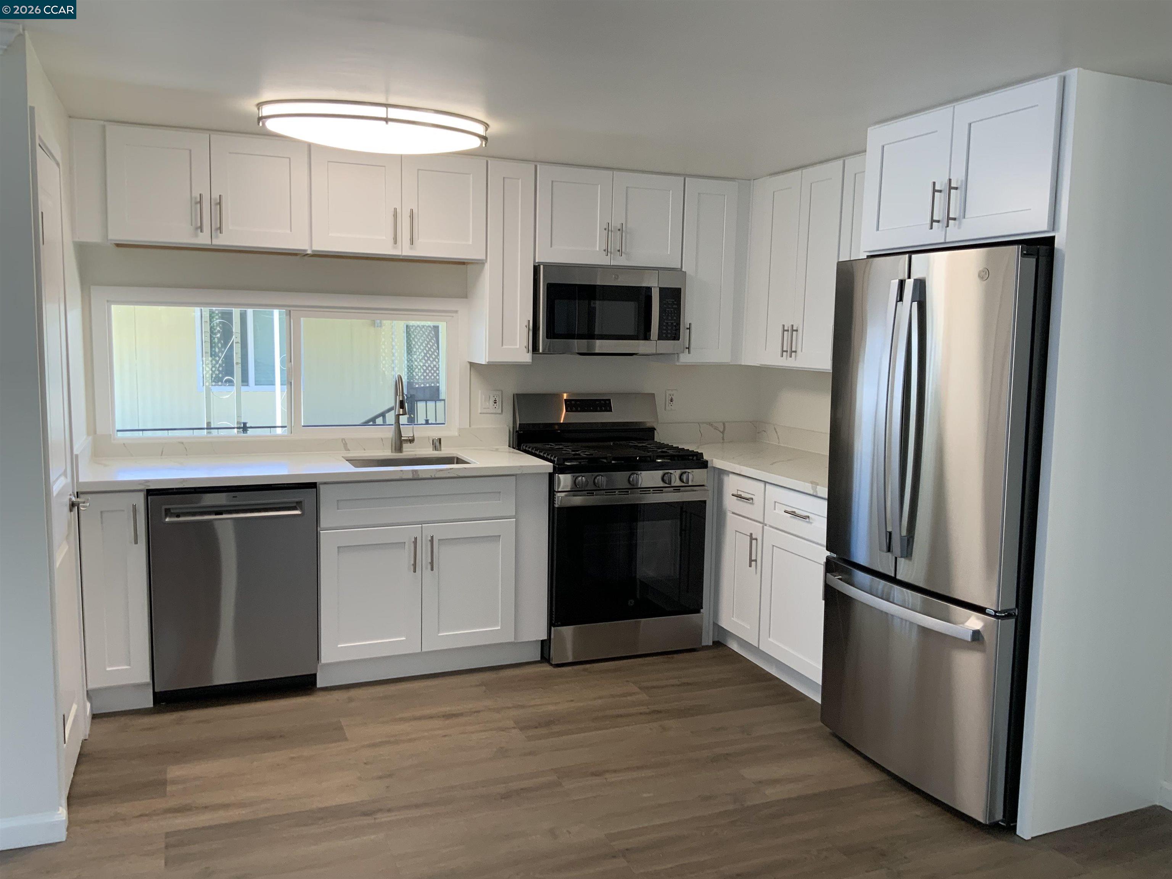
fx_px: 982
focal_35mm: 29
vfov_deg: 48.2
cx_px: 586
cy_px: 440
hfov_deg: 61.7
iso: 50
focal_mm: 3
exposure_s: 1/120
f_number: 1.8
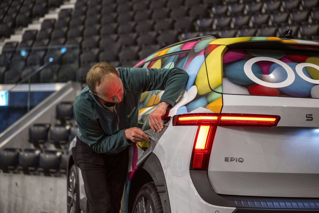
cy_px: 106
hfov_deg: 28.8
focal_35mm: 70
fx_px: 620
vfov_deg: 19.5
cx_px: 160
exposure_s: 1/40
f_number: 2.8
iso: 1000
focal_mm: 70
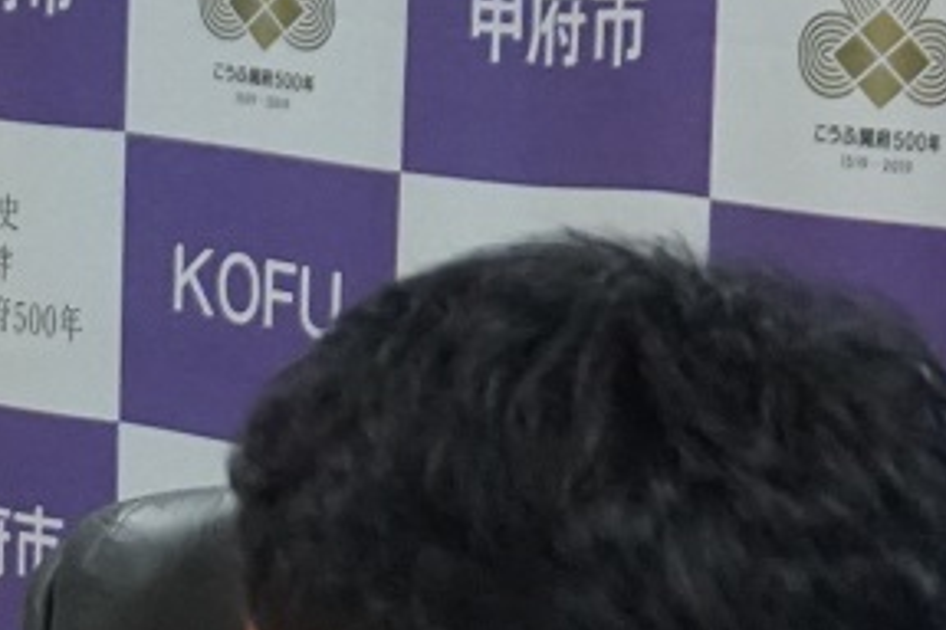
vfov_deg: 4.7
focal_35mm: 291
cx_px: -1432
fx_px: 7650
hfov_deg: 6.7
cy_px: 410
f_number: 5
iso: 2000
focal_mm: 31
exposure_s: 1/160
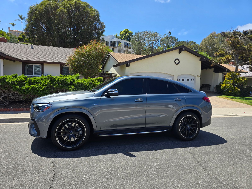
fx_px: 167
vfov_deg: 58.9
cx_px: 126
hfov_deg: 73.9
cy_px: 94
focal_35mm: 23
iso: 12
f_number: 1.7
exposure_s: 1/479
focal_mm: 6.3
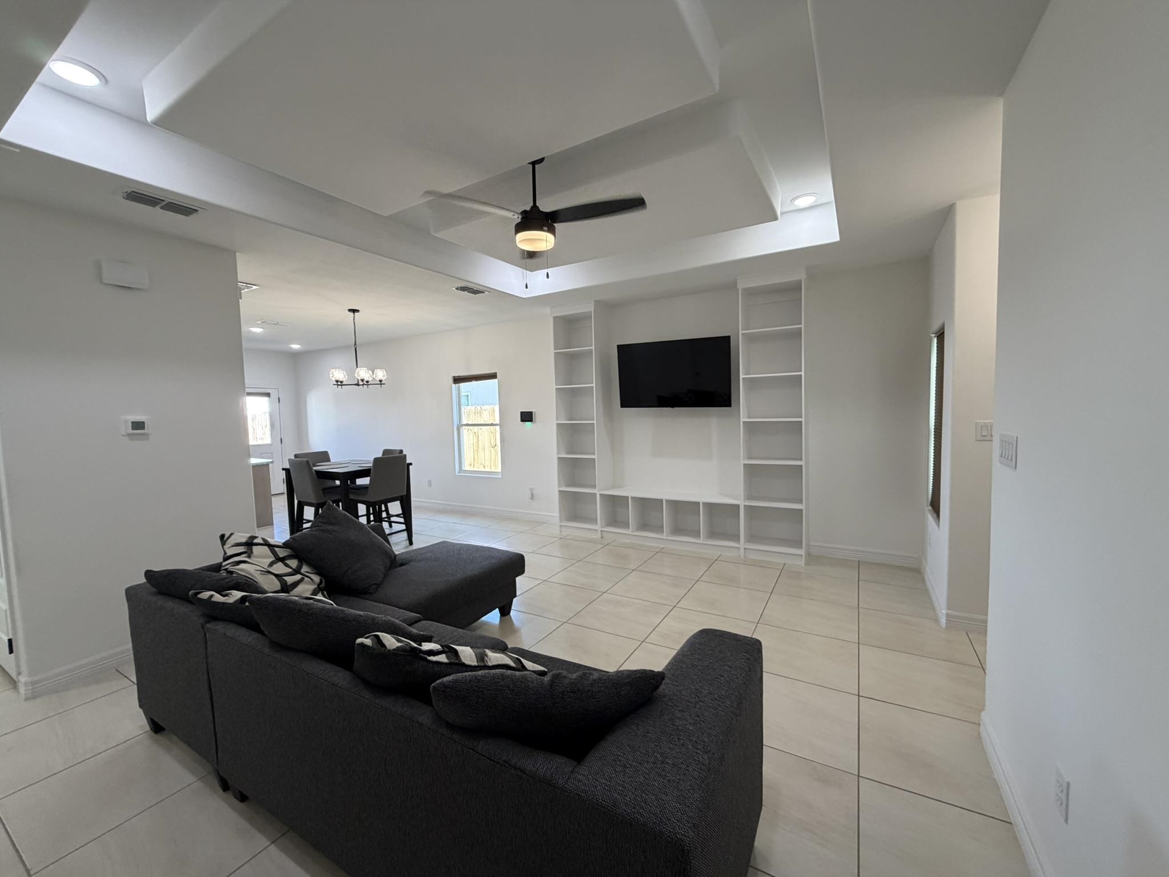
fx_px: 473
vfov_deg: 85.7
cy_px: 438
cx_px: 584
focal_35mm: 14
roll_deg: +1.1
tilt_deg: -4.7
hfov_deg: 102.1
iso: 250
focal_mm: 2.22
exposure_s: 1/120
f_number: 2.2
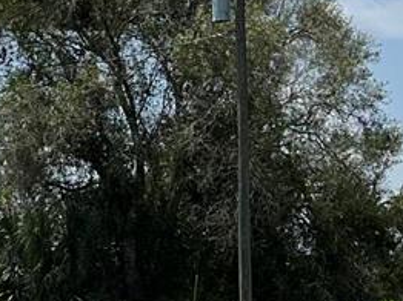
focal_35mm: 159
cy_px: 201
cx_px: -180
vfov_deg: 9.3
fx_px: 1849
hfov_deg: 11.9
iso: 50
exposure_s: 1/5556
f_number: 1.6
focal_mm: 5.1
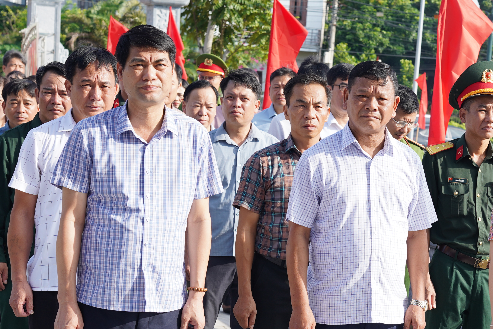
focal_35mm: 93
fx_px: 1269
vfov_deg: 14.7
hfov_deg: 21.9
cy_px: 208
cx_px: 348
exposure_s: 1/200
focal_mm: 50.9
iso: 100
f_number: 5.6
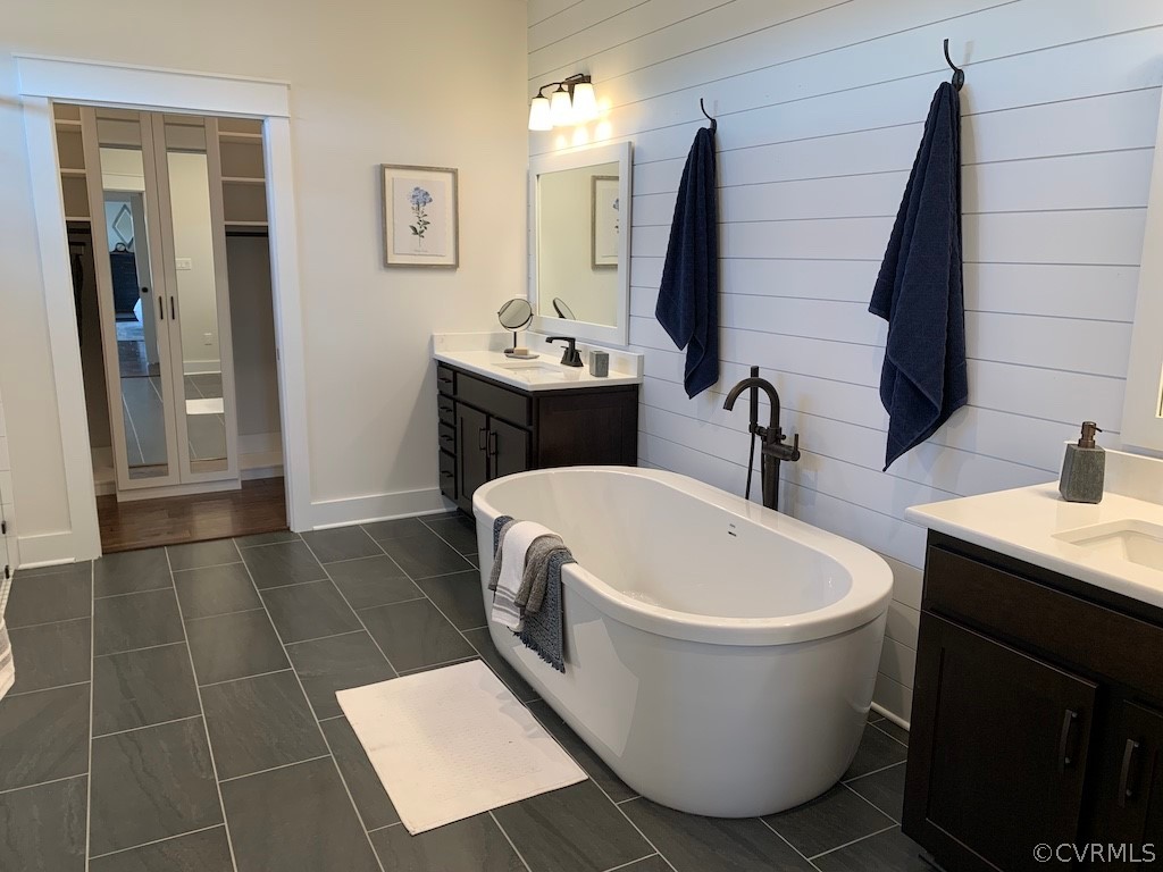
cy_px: 436
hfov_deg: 67.3
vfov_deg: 53.1
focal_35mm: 26
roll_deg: -0.7
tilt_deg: -10.7
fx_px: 874
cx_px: 582
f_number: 1.8
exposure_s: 1/60
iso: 64
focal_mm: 4.25
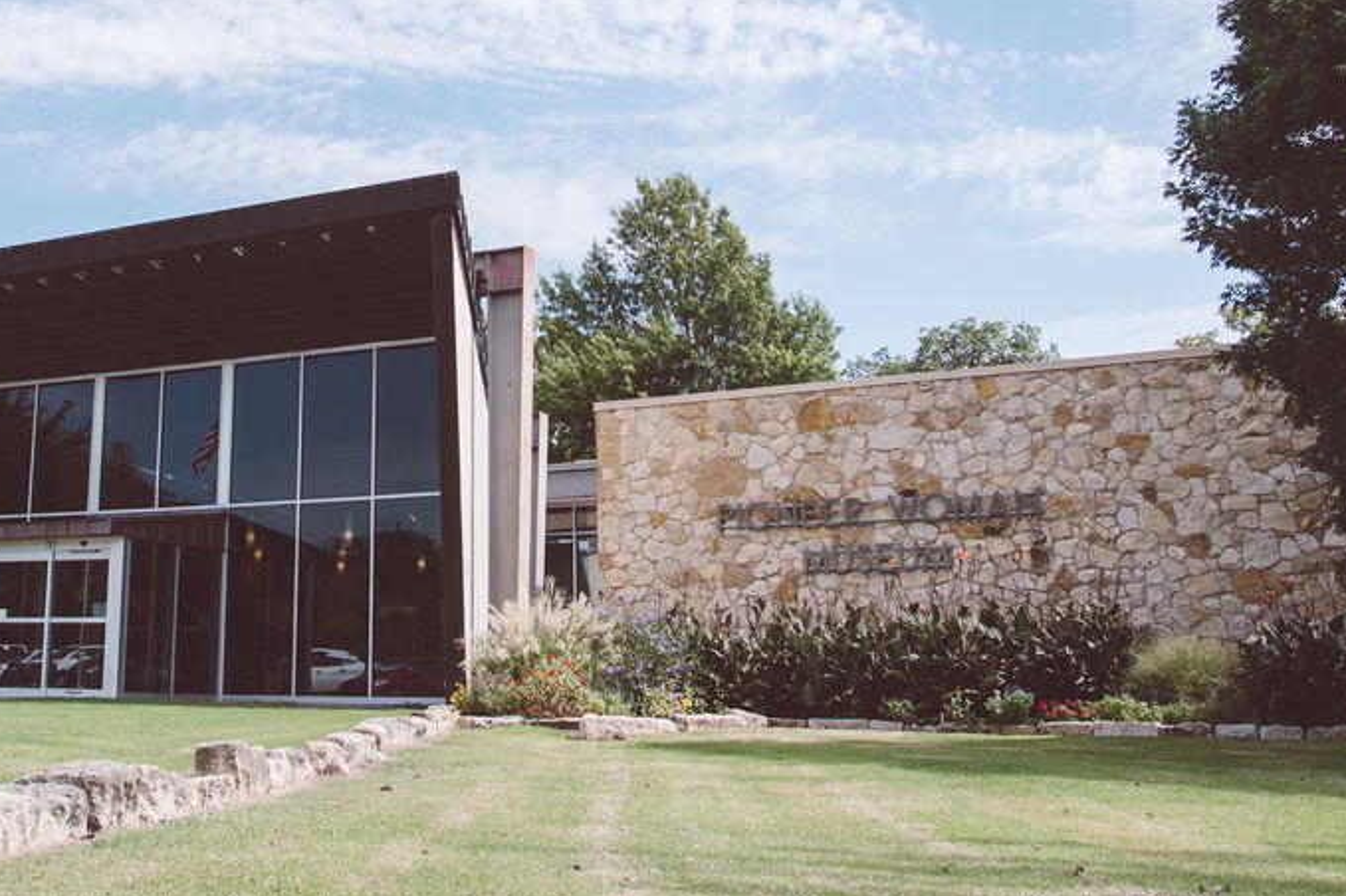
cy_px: 175
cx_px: 393
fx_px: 1569
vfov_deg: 31.0
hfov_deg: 45.3
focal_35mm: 42
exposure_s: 1/800
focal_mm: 17
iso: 100
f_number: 4
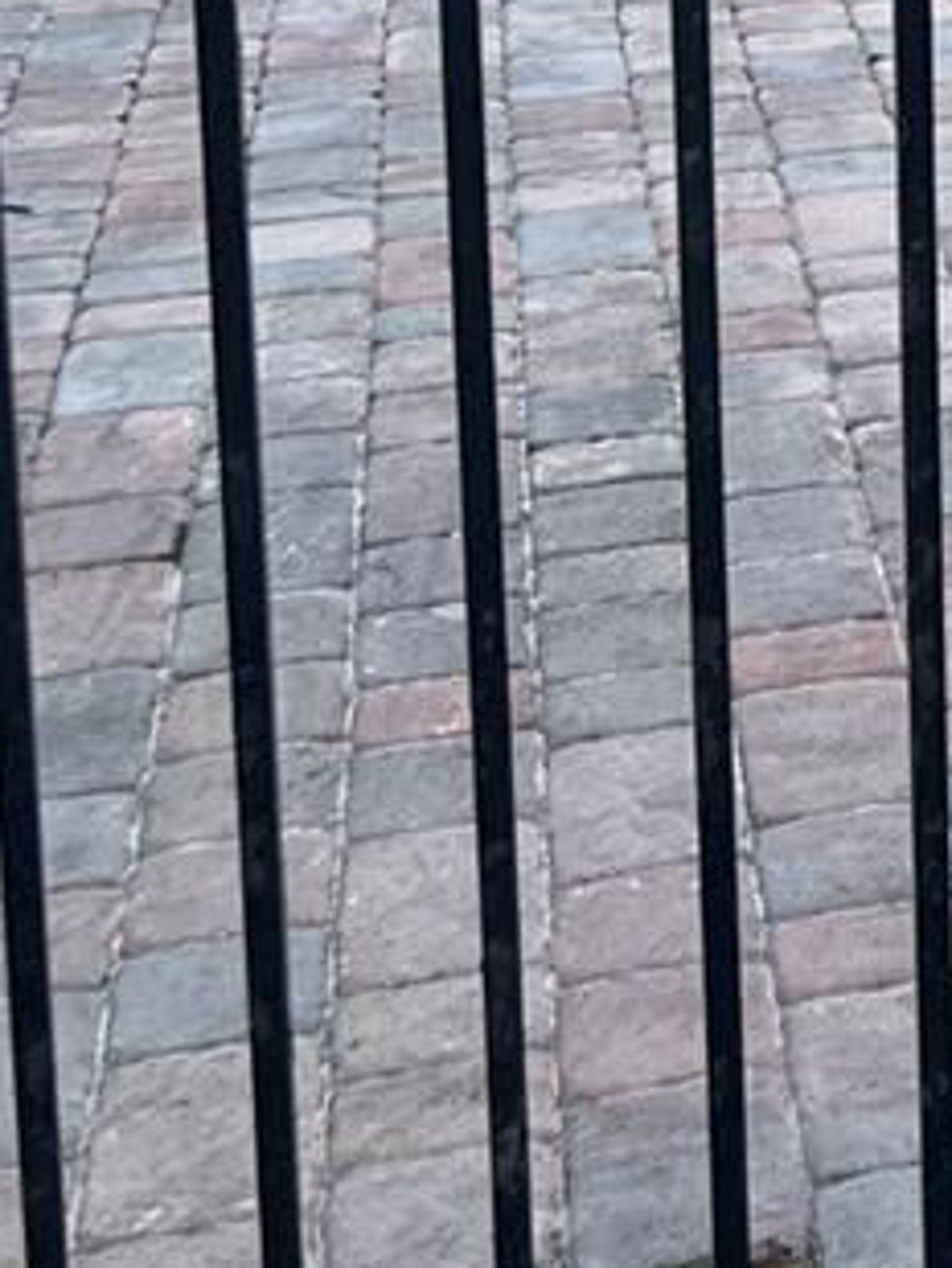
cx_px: 1773
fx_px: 3701
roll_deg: -0.1
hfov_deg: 13.1
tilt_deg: -7.4
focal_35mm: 101
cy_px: -546
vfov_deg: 17.7
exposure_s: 1/2208
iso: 50
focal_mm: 5.7
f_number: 1.5
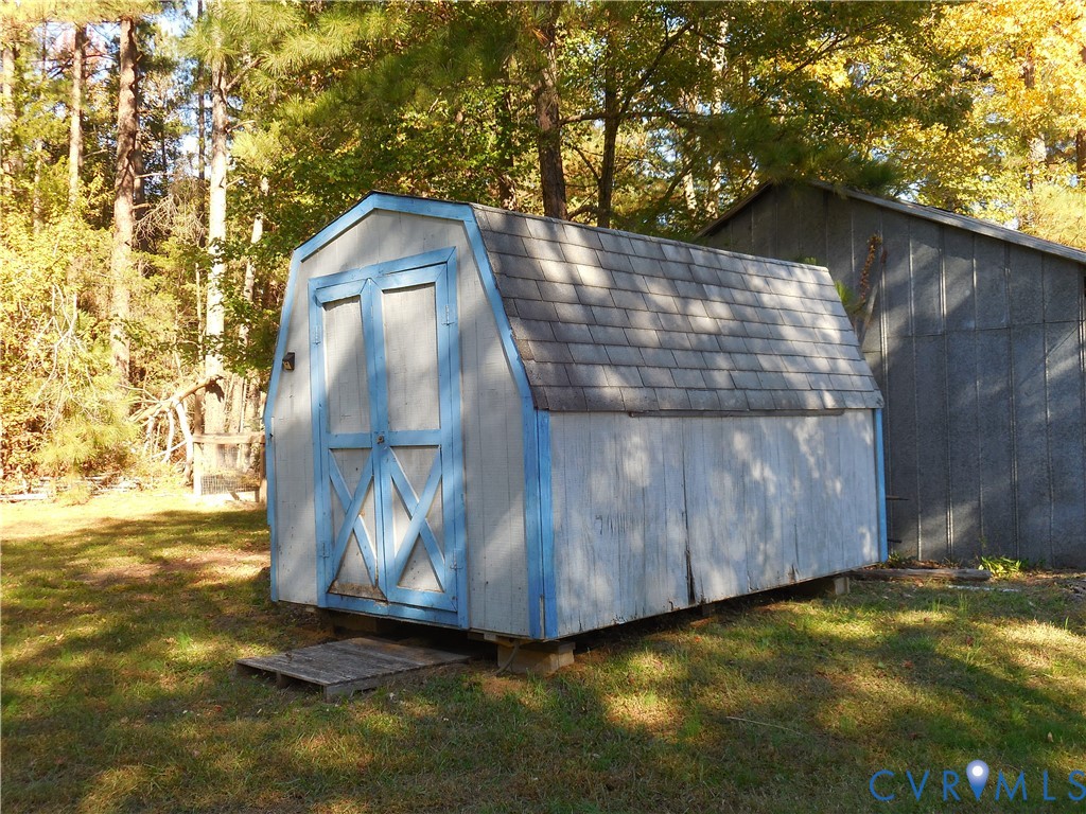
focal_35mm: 34
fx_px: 1067
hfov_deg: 54.0
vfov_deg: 41.8
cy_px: 407
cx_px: 543
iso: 125
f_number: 4.2
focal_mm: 6
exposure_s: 1/125
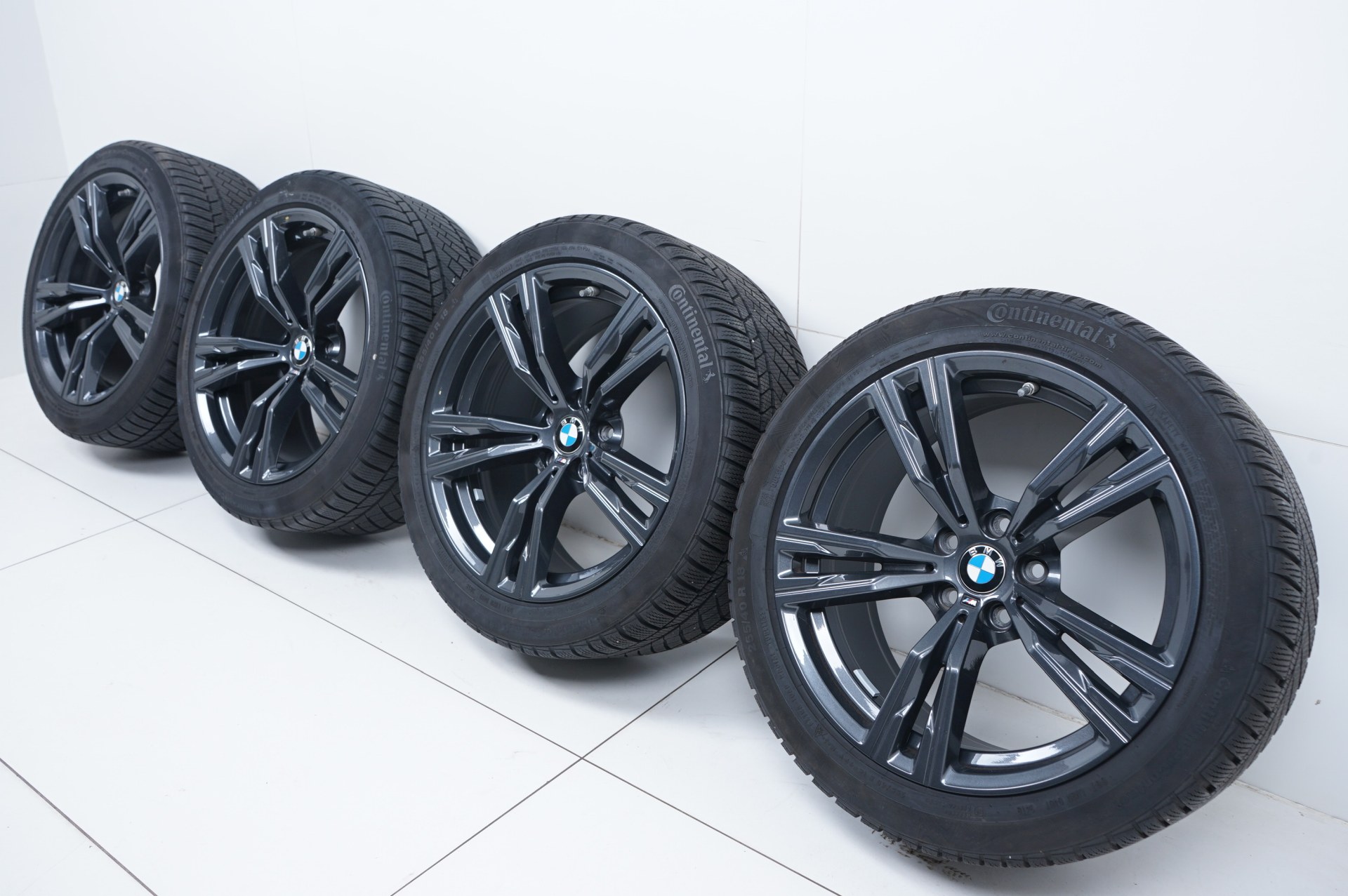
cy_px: 448
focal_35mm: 31
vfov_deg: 42.3
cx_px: 674
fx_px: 1160
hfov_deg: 60.3
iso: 250
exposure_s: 1/100
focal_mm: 31
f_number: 7.1
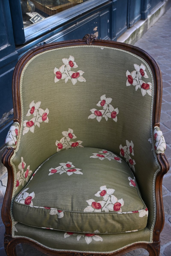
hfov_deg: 31.4
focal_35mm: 43
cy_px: 128
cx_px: 86
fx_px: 305
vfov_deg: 45.7
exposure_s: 1/250
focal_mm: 28.5
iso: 220
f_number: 4
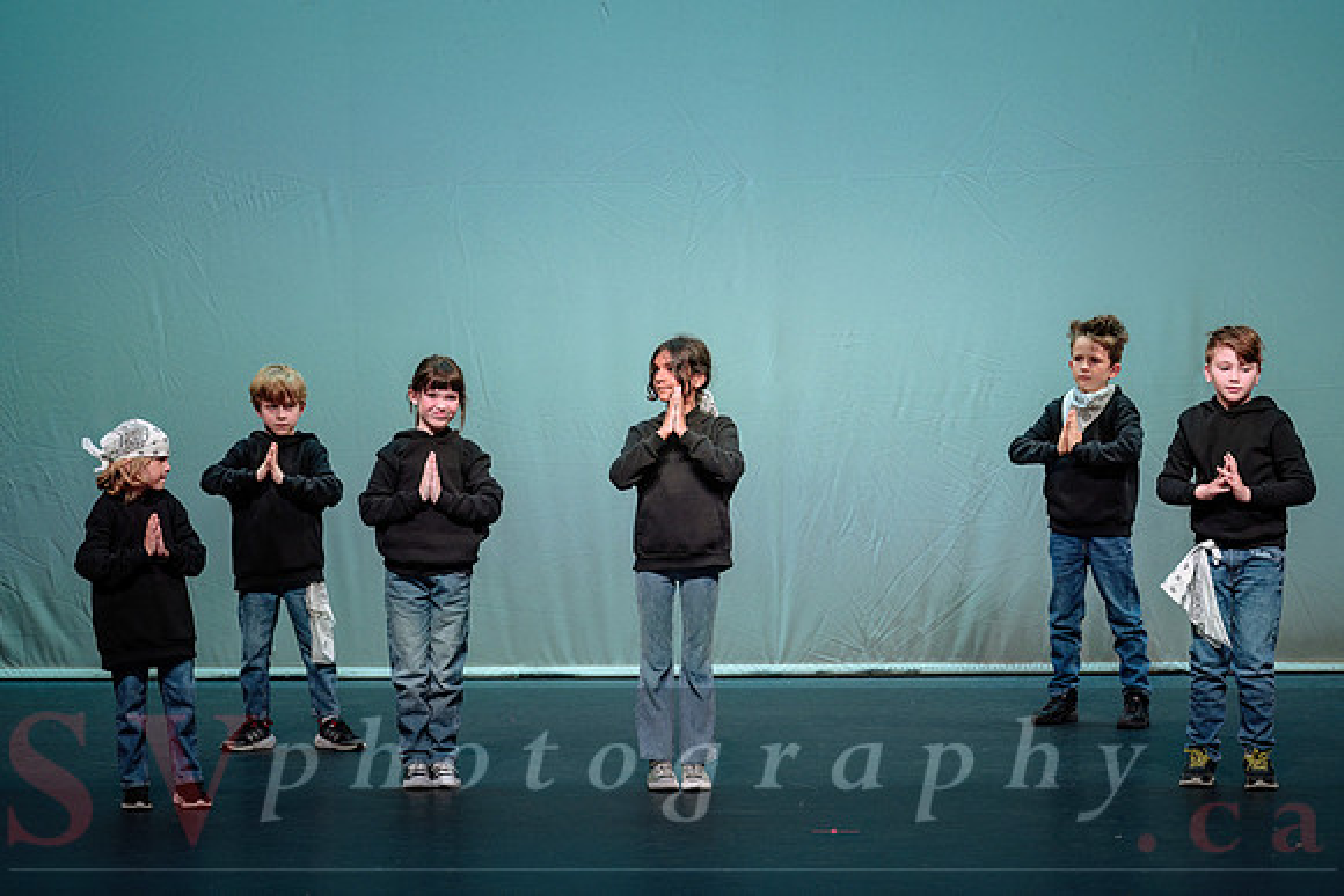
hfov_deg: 11.9
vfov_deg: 8.0
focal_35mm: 172
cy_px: 448
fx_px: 6431
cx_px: 672
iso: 1600
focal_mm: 165
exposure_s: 1/500
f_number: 2.8
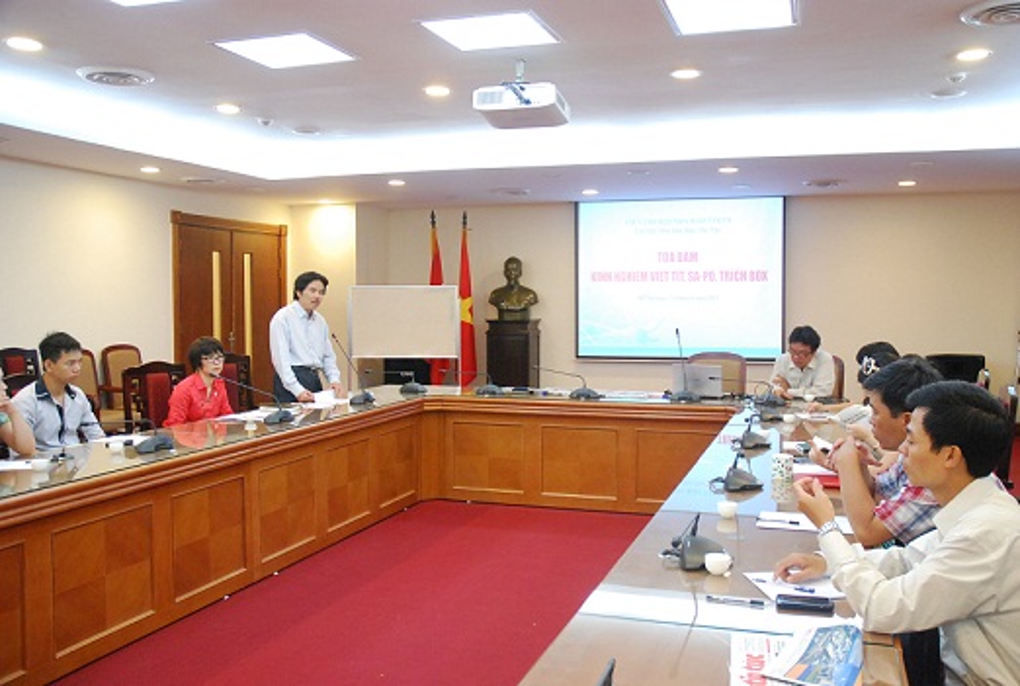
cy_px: 343
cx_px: 510
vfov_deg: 40.2
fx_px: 937
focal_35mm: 33
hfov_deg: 57.1
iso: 1600
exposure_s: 1/50
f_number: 3.8
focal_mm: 22
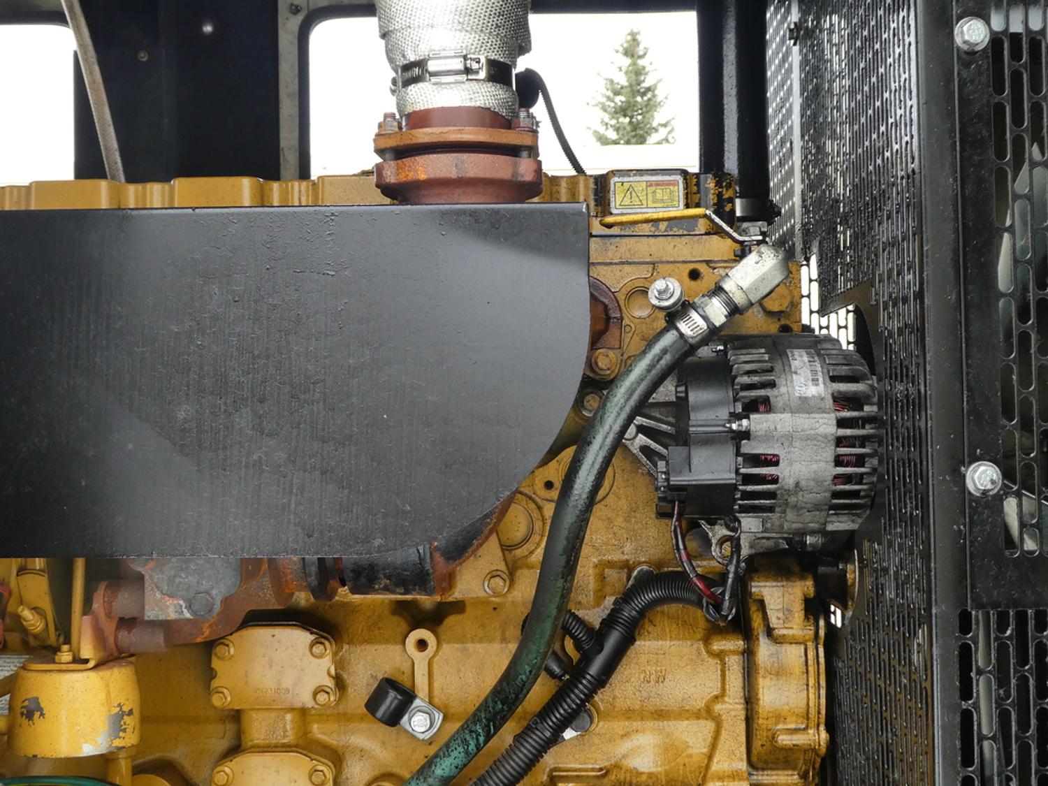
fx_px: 1211
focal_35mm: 40
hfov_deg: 46.8
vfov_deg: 36.0
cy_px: 393
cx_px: 524
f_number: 3.8
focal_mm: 7.2
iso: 250
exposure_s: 1/80
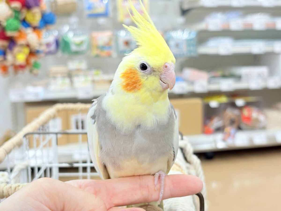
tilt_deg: -8.7
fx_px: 422
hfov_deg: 36.8
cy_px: 106
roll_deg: +1.7
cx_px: 140
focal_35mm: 52
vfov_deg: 28.0
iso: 50
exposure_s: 1/50
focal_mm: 5.96
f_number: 1.6
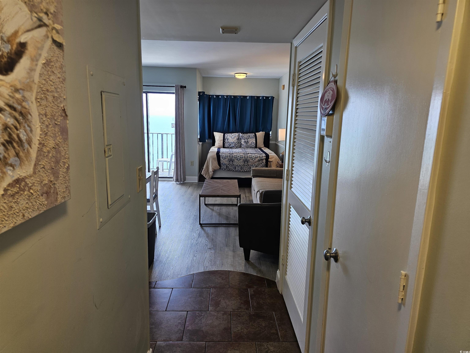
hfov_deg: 73.9
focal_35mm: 23
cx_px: 235
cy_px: 176
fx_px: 312
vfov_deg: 58.9
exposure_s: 1/120
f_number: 1.7
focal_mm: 6.3
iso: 64
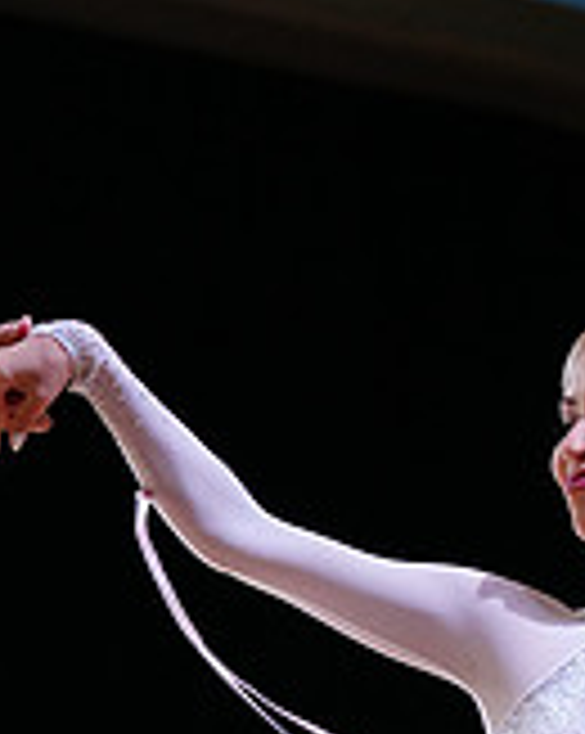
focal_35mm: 324
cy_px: 1085
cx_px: 524
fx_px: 7025
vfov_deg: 5.9
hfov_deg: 4.8
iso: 2500
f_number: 4
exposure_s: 1/320
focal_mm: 97
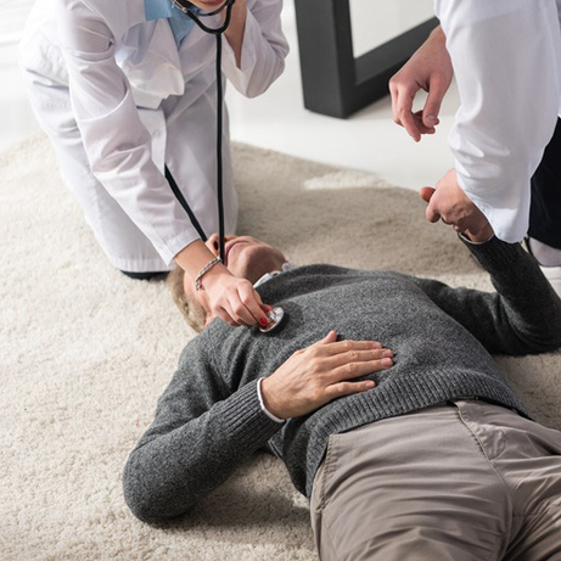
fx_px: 1540
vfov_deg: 20.6
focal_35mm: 84
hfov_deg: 20.5
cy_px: 281
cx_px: 422
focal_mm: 65
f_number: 3.5
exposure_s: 1/160
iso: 250
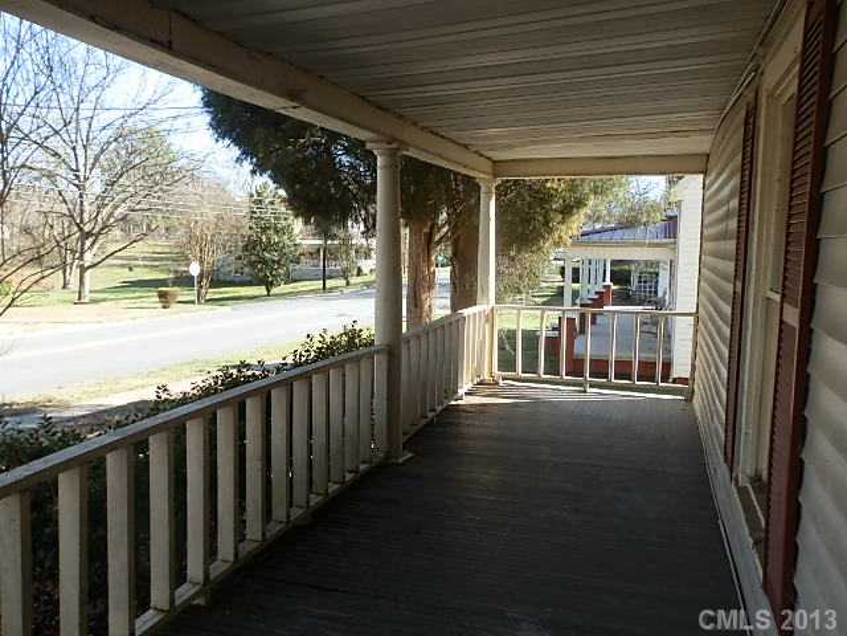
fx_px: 685
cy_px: 318
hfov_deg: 63.4
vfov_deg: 49.7
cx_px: 424
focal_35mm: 28
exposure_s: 1/160
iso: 64
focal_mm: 5
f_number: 3.1
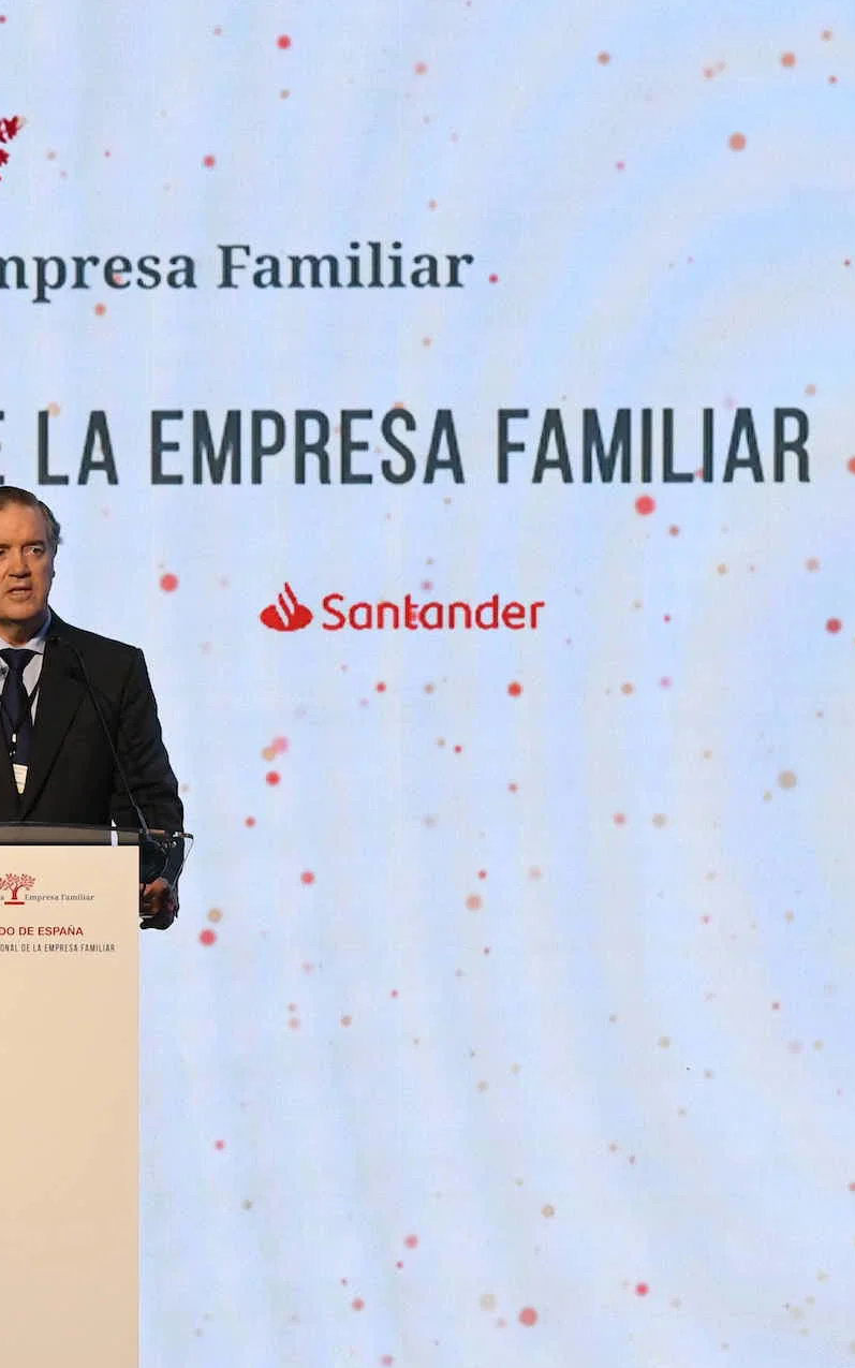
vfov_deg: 5.9
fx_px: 13300
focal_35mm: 357
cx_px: -112
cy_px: 685
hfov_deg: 3.7
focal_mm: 155
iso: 1600
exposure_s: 1/250
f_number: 4
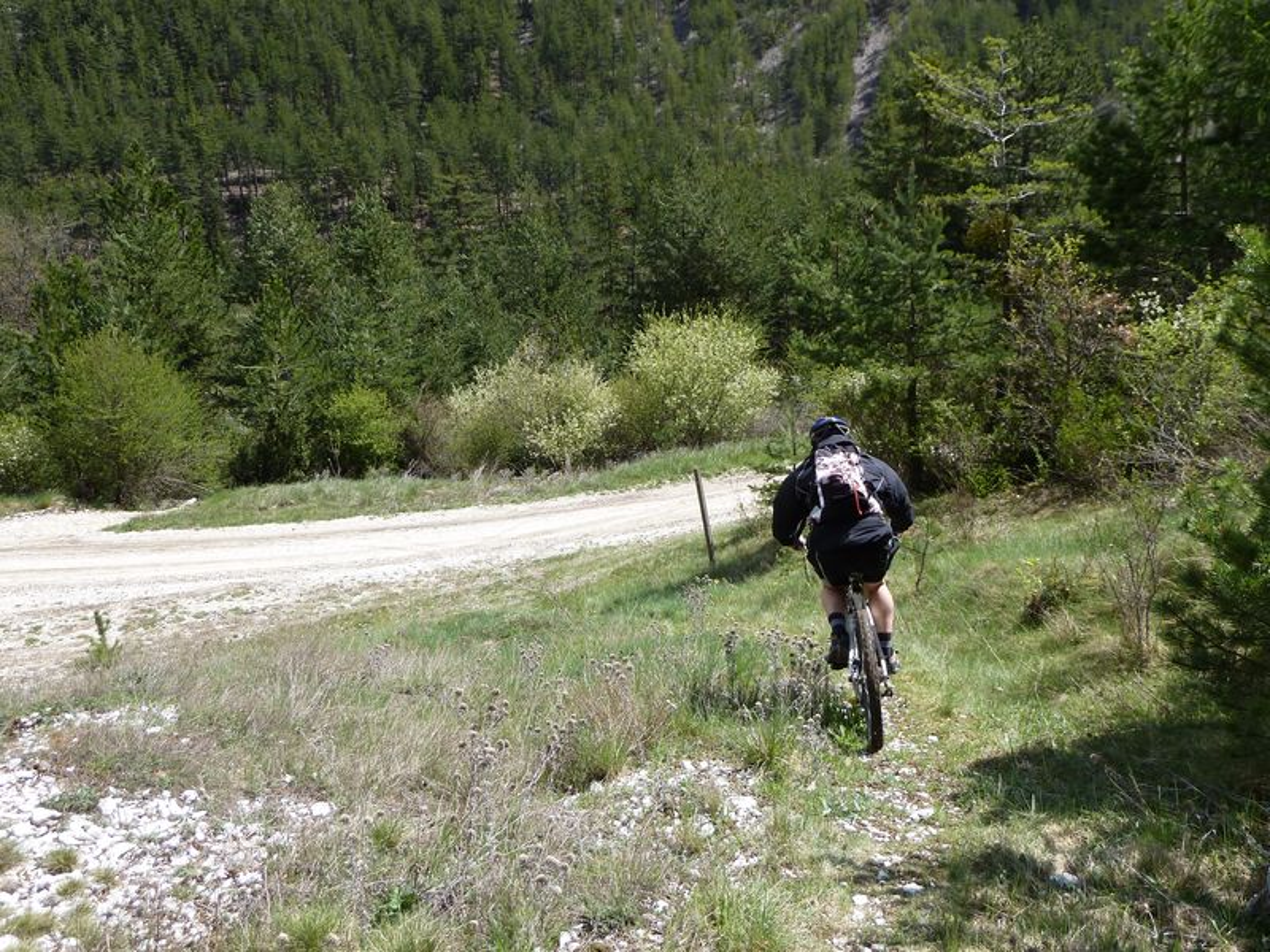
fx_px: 1101
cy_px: 476
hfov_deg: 60.0
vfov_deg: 46.8
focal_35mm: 30
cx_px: 635
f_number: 4
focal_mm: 5
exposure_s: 1/400
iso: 80
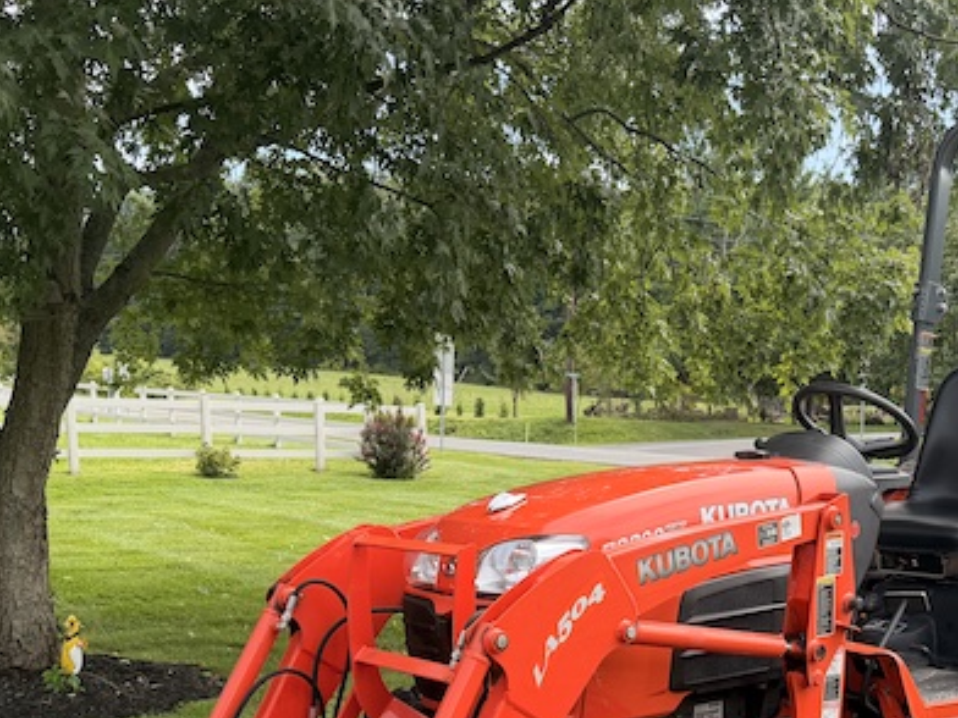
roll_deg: -3.4
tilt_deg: -8.0
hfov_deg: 38.7
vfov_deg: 28.2
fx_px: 1356
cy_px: 686
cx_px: 577
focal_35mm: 49
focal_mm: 6.76
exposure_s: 1/1653
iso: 100
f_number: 1.78
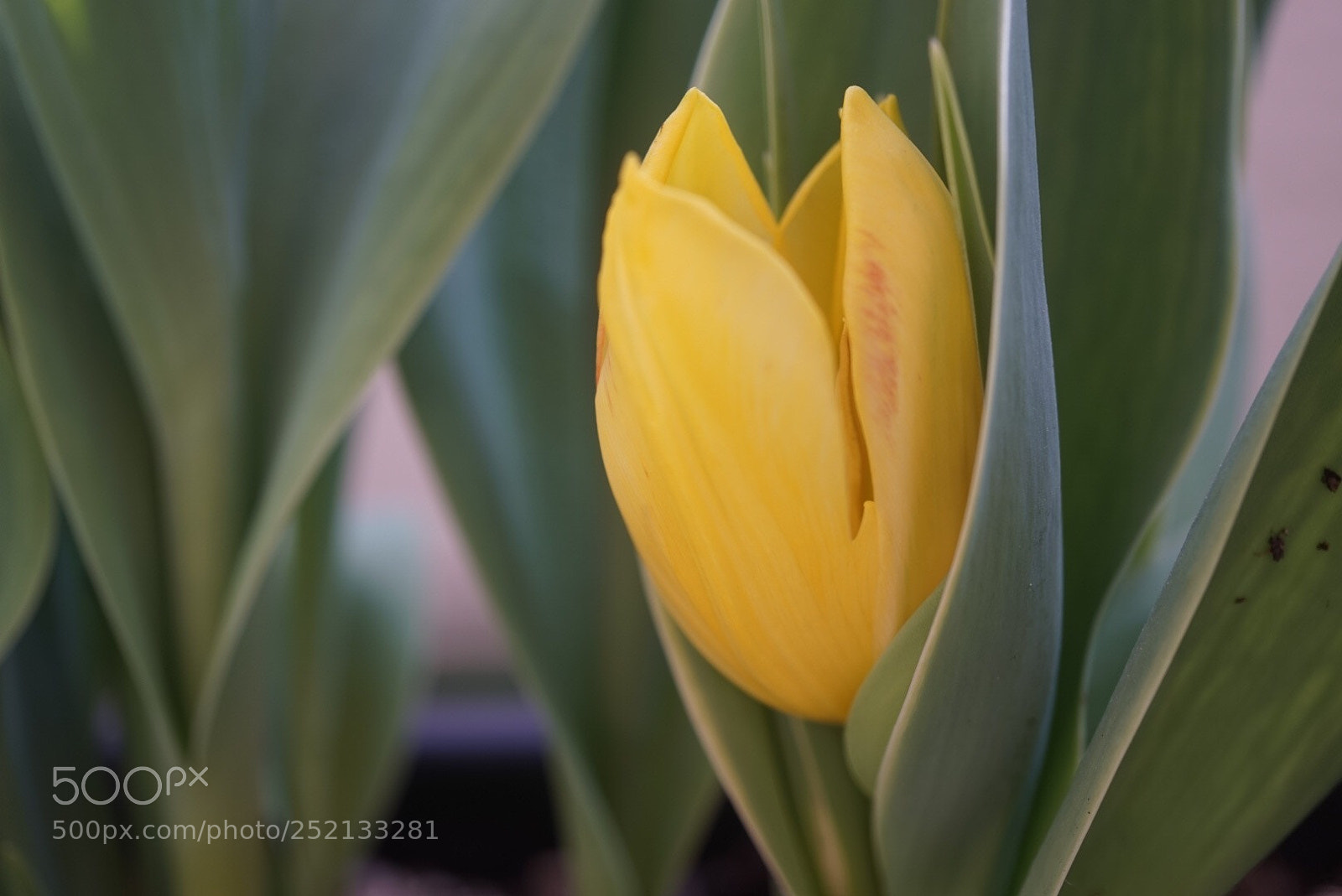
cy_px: 448
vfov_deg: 29.9
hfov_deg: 43.6
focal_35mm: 45
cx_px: 671
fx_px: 1678
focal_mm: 30
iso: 100
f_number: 4
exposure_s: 1/250
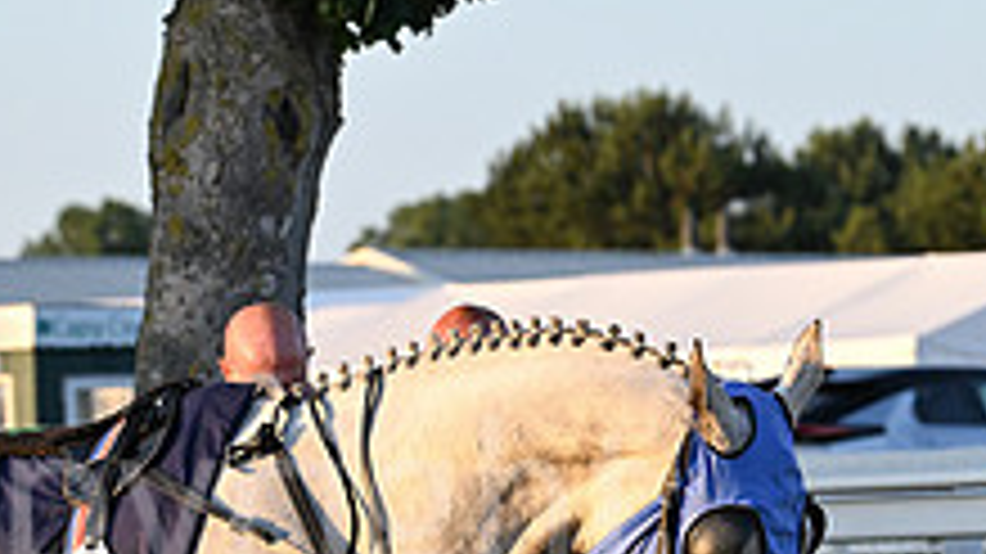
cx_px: 378
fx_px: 8703
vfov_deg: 3.6
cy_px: 790
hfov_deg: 6.5
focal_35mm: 333
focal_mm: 120
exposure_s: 1/1000
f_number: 5.6
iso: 1000
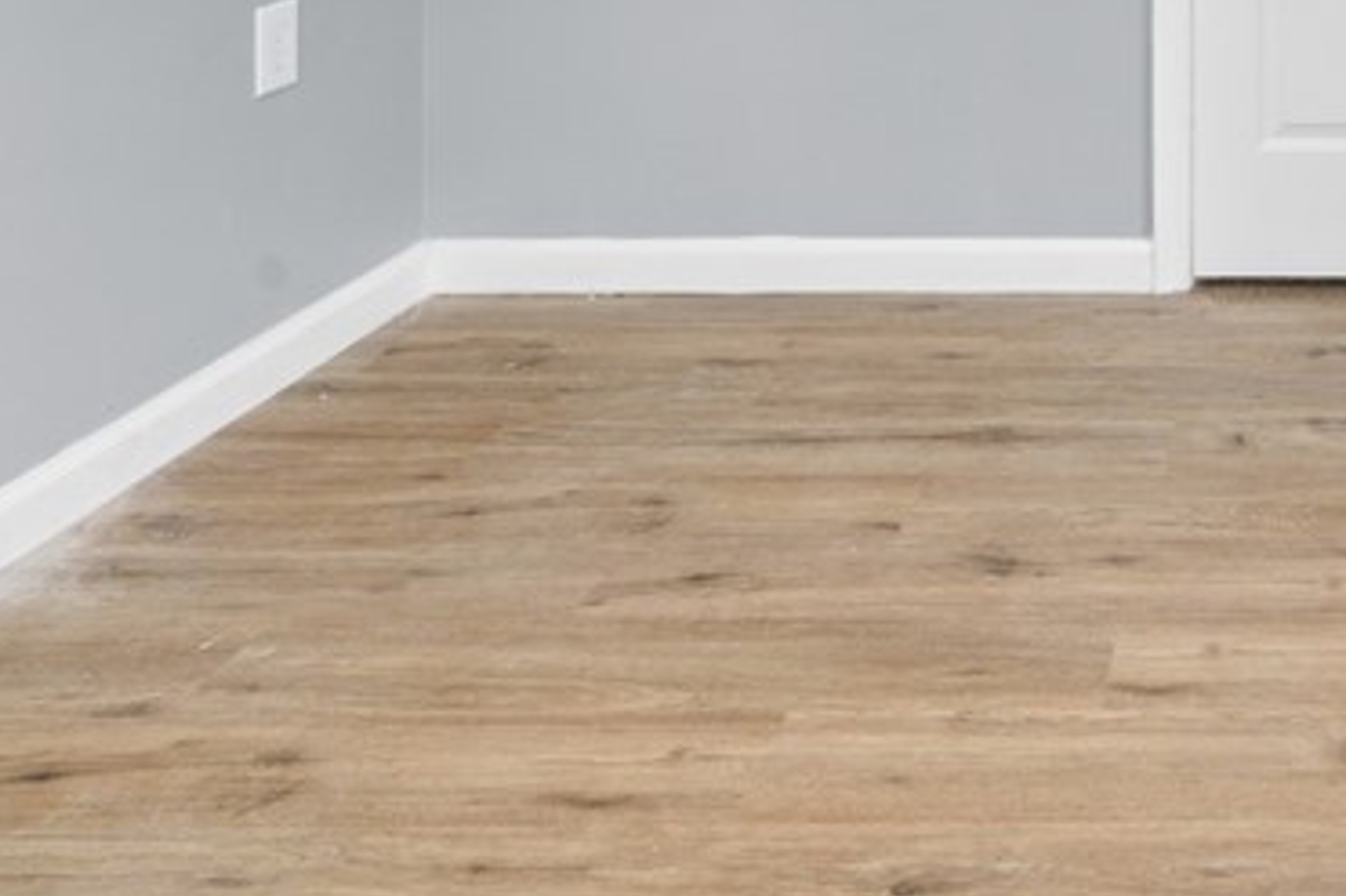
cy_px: -299
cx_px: 1317
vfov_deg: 26.9
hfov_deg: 41.8
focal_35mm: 41
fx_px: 1532
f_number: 9
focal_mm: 14
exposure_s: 1/3
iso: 250
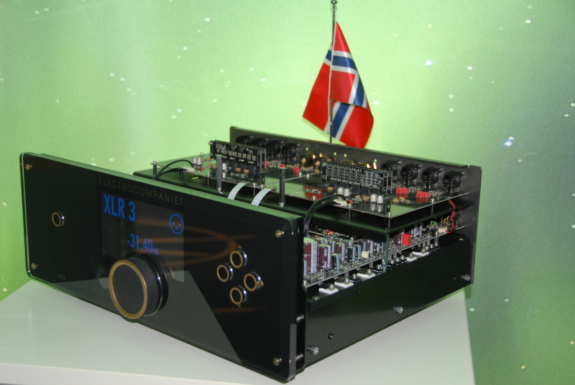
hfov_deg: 37.8
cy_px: 192
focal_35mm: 52
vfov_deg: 25.8
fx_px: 840
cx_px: 288
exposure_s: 1/60
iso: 400
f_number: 4.2
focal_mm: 35
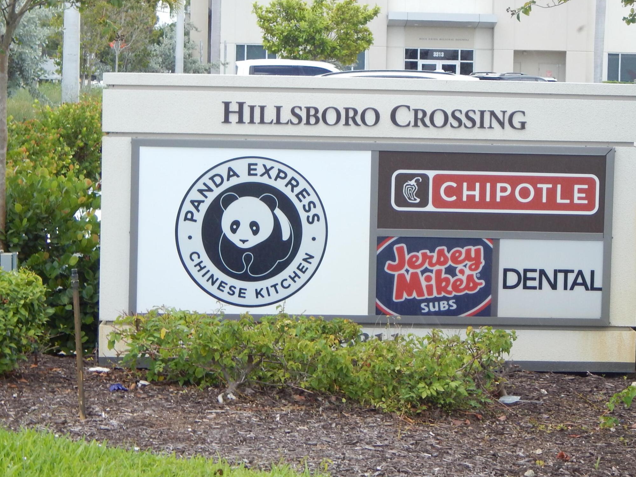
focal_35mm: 108
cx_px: 438
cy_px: 174
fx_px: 1984
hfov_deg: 18.1
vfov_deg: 13.7
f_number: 4.2
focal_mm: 13.5
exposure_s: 1/250
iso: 125
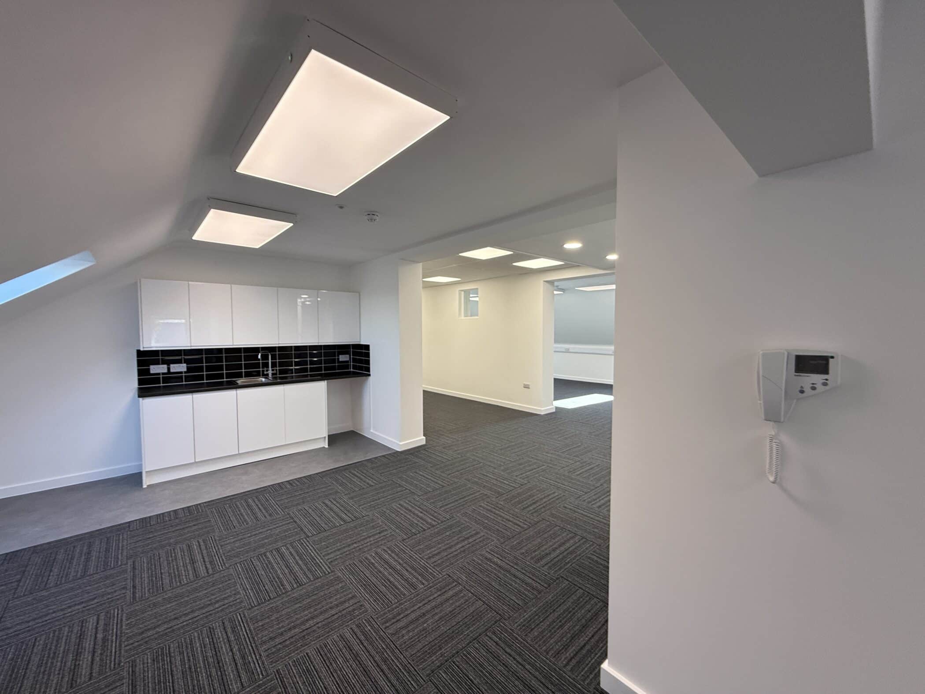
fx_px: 374
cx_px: 462
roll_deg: -1.3
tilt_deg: -1.4
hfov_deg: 102.1
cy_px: 347
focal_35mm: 14
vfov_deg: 85.7
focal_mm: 2.22
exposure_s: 1/99
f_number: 2.2
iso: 64
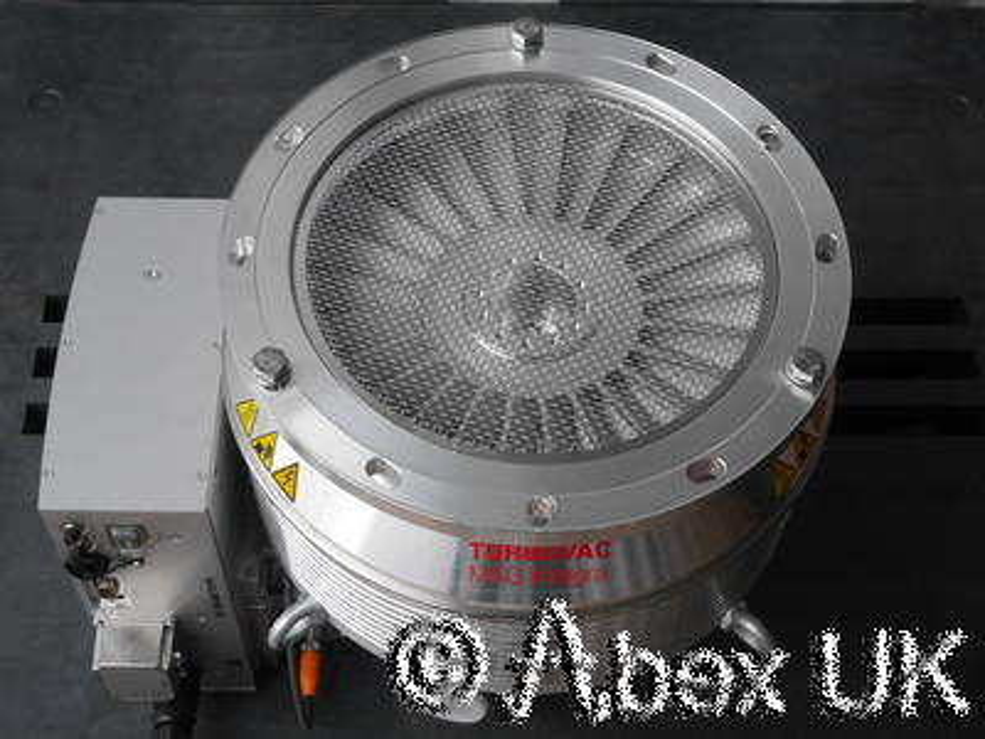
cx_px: 492
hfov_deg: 34.3
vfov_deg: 26.1
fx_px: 1593
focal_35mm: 56
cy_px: 370
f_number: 11
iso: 3200
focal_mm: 28
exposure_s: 1/500
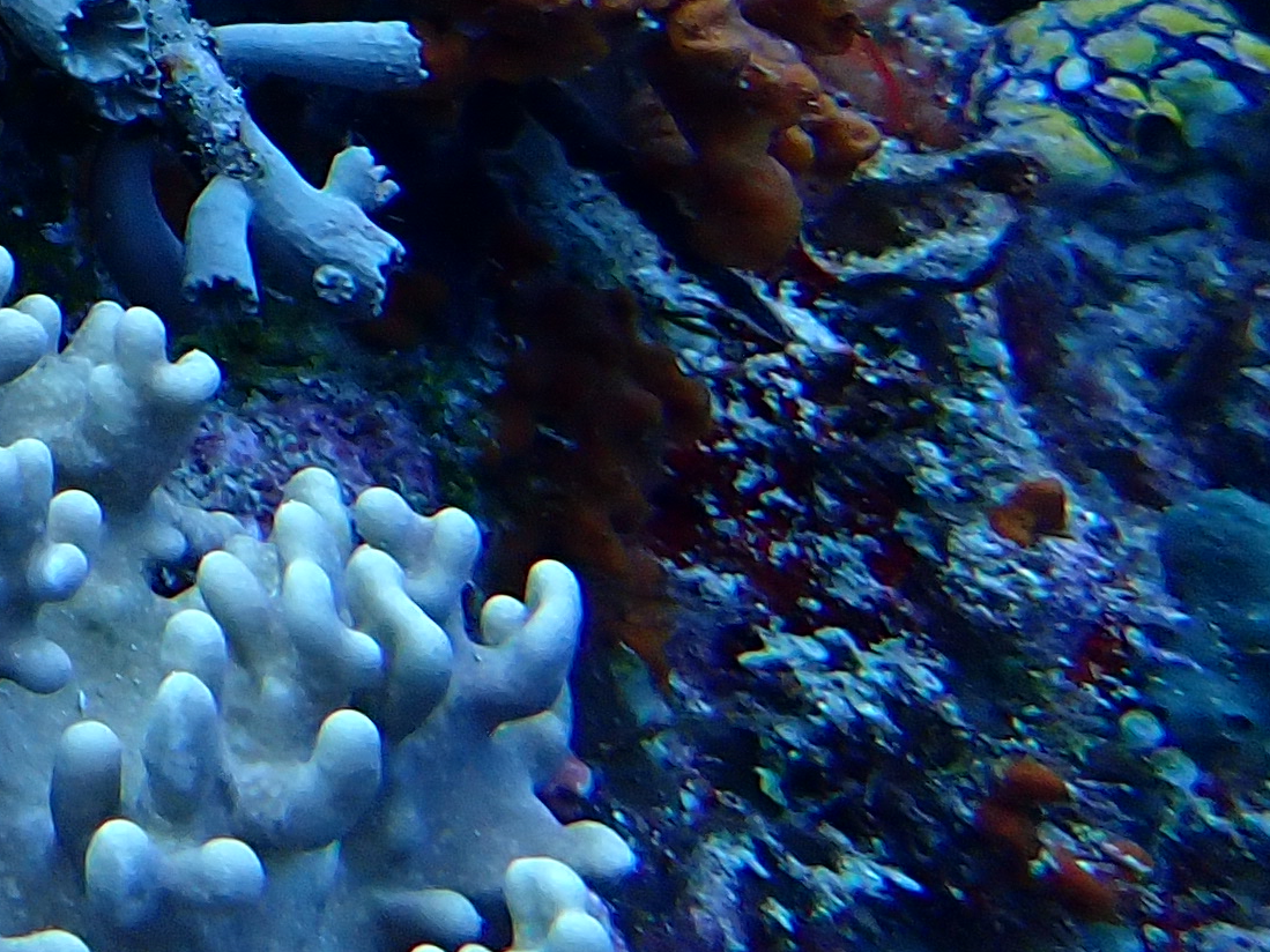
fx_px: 3338
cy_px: -482
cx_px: -942
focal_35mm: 91
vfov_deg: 15.0
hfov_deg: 17.8
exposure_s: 1/125
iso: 160
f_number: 2.8
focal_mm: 4.5
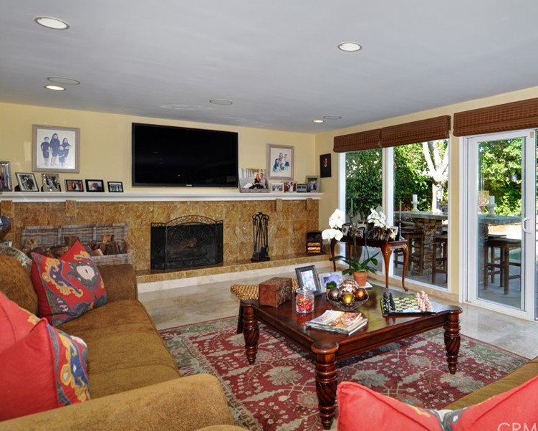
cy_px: 196
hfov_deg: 70.3
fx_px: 366
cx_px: 362
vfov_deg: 60.8
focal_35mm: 23
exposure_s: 1/60
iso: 400
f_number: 7.1
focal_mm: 12
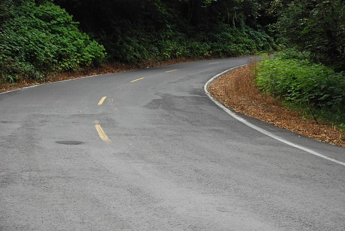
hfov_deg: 28.0
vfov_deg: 19.0
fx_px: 691
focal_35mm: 72
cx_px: 172
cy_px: 116
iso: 1600
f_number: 4.8
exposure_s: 1/500
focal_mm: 48
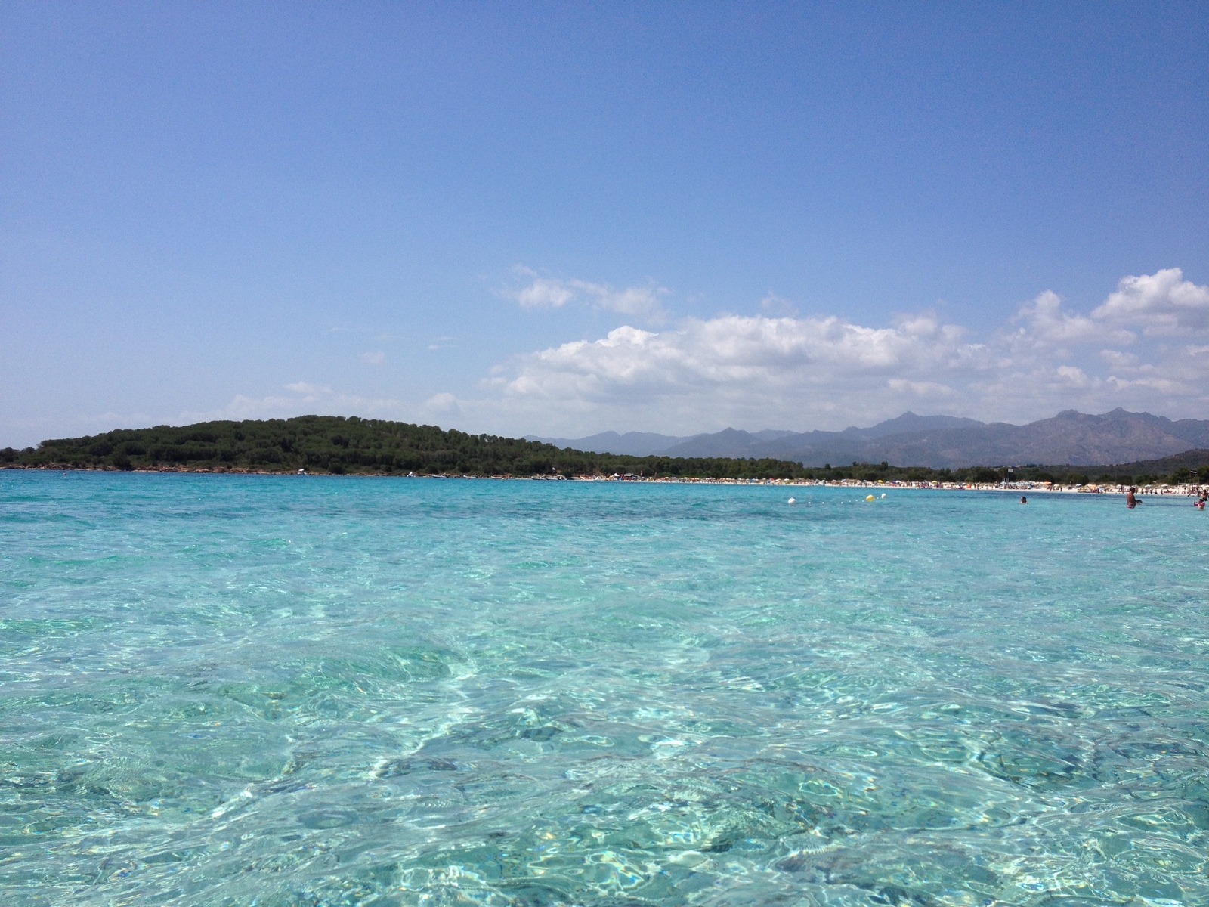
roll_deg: -0.1
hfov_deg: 52.6
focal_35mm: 35
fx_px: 1222
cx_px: 604
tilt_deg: +1.2
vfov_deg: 40.7
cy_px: 454
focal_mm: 4.28
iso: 50
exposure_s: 1/3247
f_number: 2.4
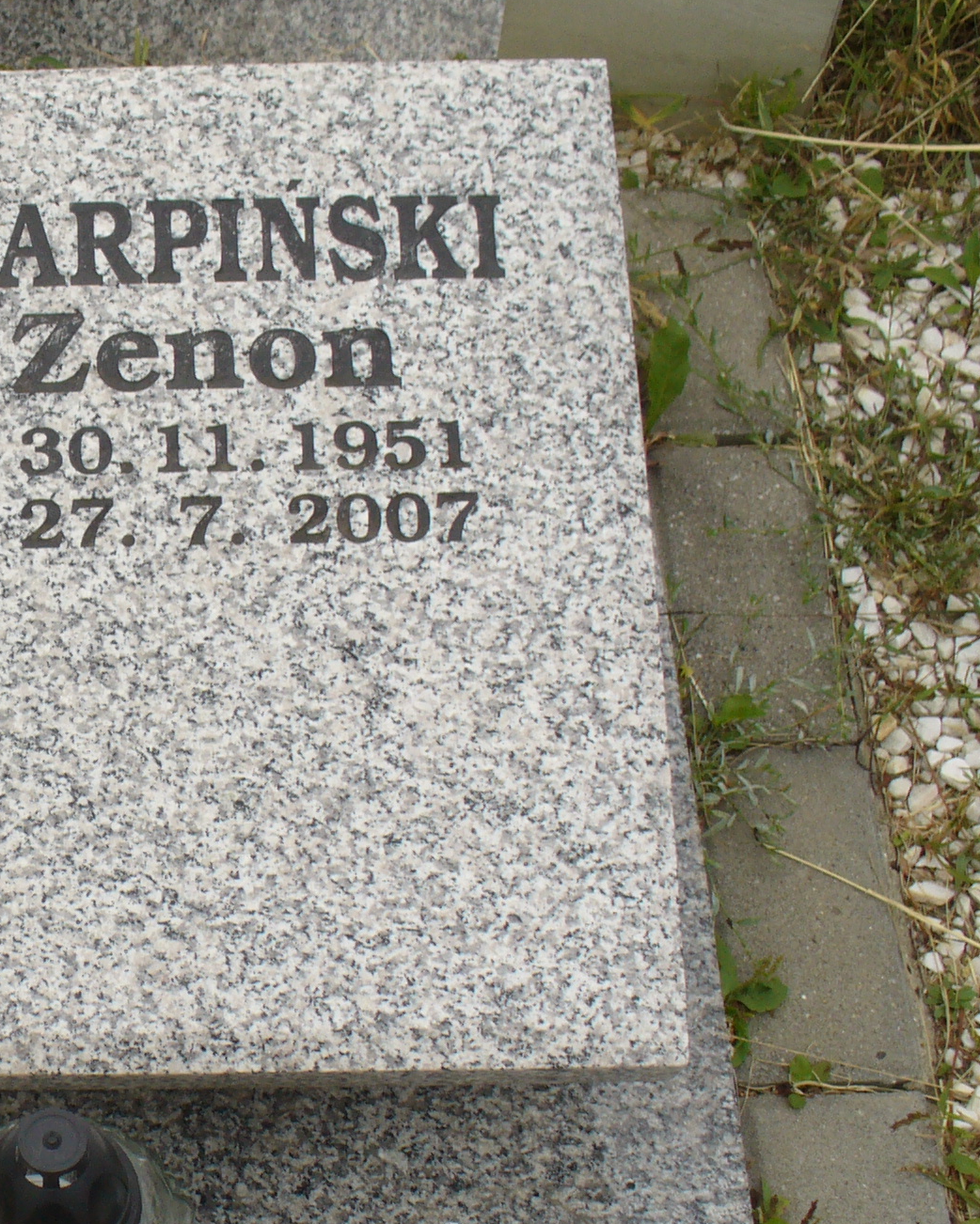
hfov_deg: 20.7
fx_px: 2574
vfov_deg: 26.8
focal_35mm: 71
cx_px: -34
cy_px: 672
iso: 80
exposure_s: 1/200
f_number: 5.6
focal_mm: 6.1
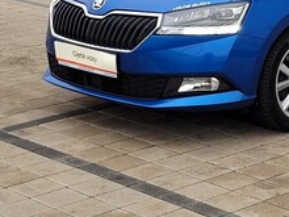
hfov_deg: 27.6
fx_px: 543
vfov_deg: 21.3
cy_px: -28
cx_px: 306
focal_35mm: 65
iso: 40
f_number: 1.8
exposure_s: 1/153
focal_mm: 5.4
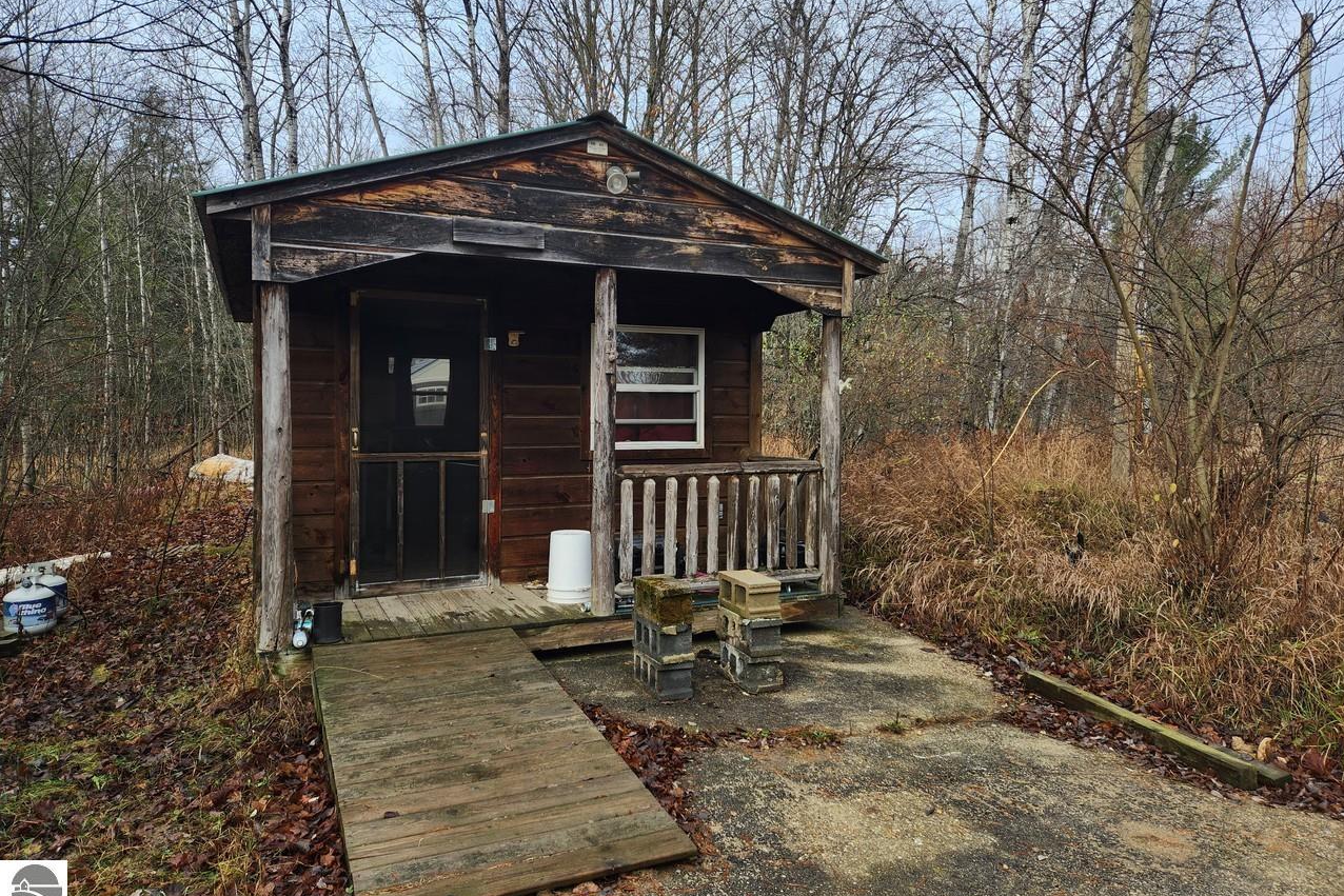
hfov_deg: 73.7
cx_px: 673
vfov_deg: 53.1
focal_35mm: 24
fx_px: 896
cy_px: 417
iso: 20
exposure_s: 1/322
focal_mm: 5.4
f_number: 1.8
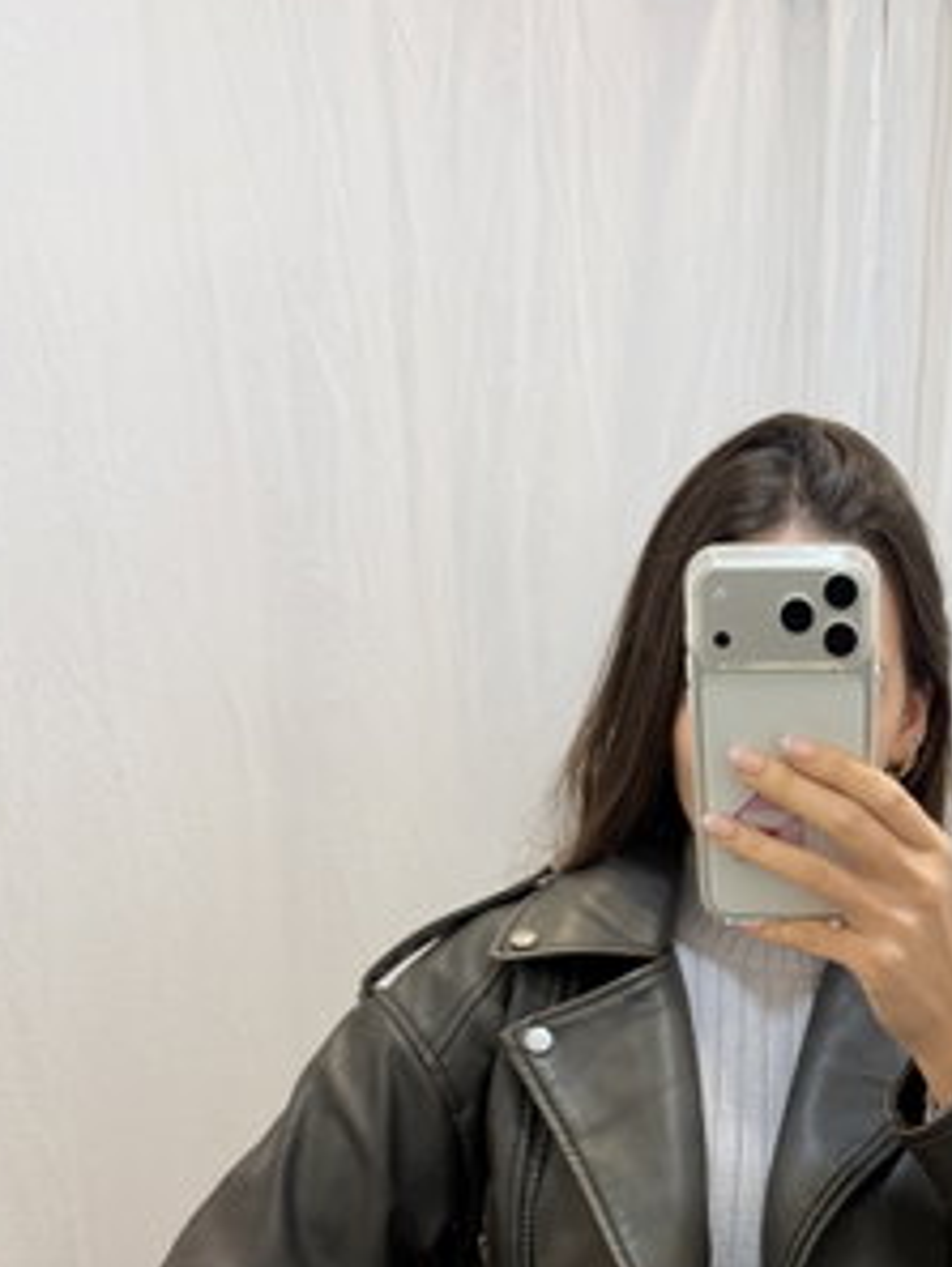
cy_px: 1086
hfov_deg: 32.5
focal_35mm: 43
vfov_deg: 41.2
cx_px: 794
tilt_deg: -15.3
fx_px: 1576
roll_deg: -2.2
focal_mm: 6.76
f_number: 1.78
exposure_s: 1/100
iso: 125
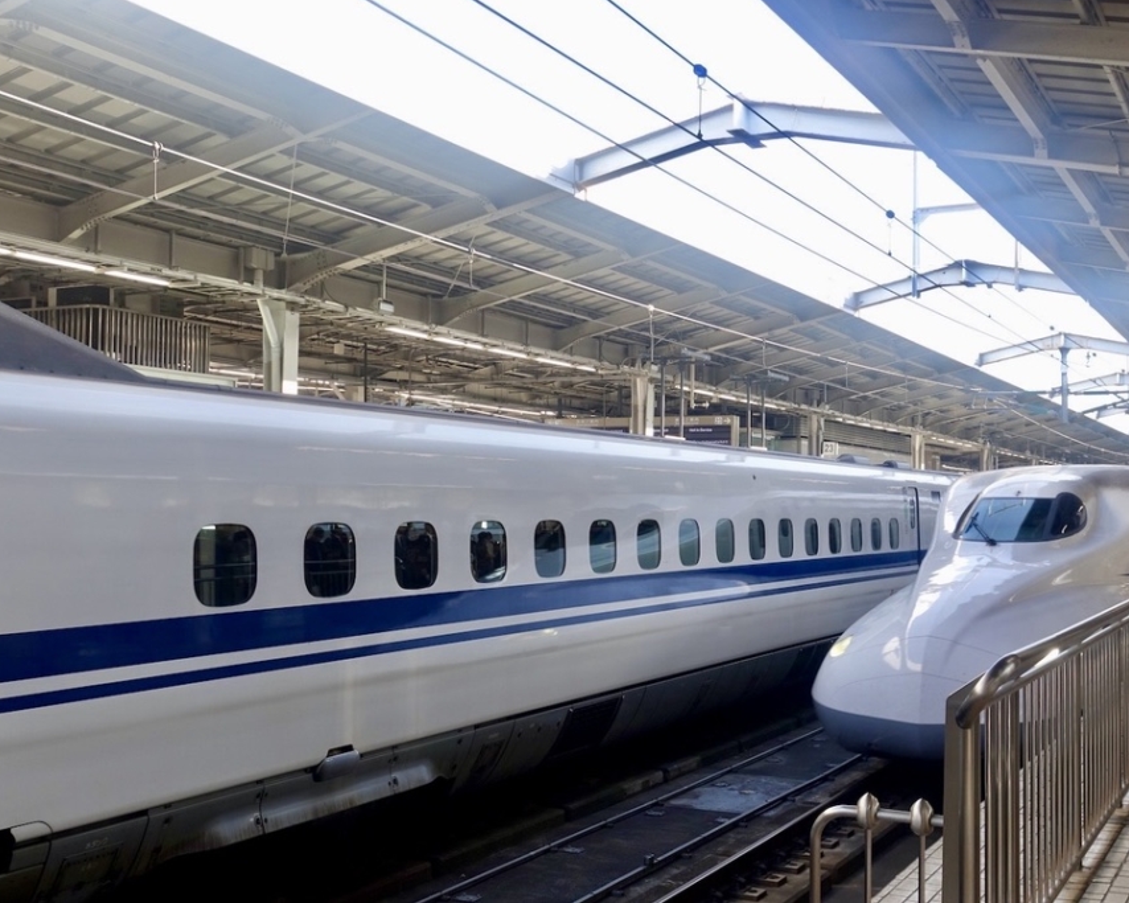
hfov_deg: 42.9
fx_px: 1437
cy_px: 450
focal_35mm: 43
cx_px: 526
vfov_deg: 34.9
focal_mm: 13.92
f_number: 4
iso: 125
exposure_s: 1/125
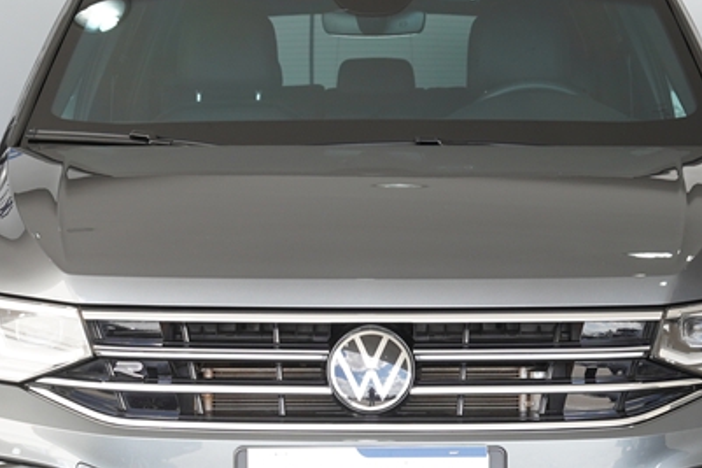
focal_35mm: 161
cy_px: 334
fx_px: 3138
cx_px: 347
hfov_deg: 12.8
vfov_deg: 8.5
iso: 200
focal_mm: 42
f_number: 4.5
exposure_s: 1/160
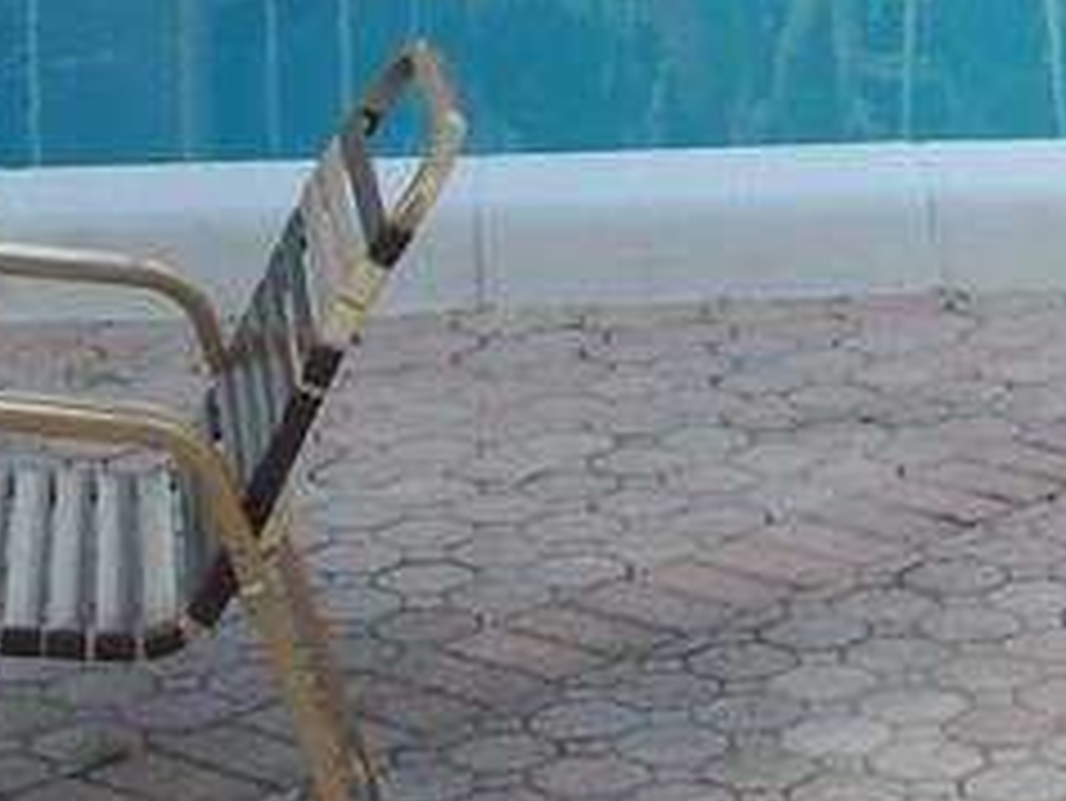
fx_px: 4652
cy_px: -513
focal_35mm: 151
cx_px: 1228
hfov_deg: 12.8
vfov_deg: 9.5
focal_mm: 5.7
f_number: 5.6
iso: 64
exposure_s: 1/135
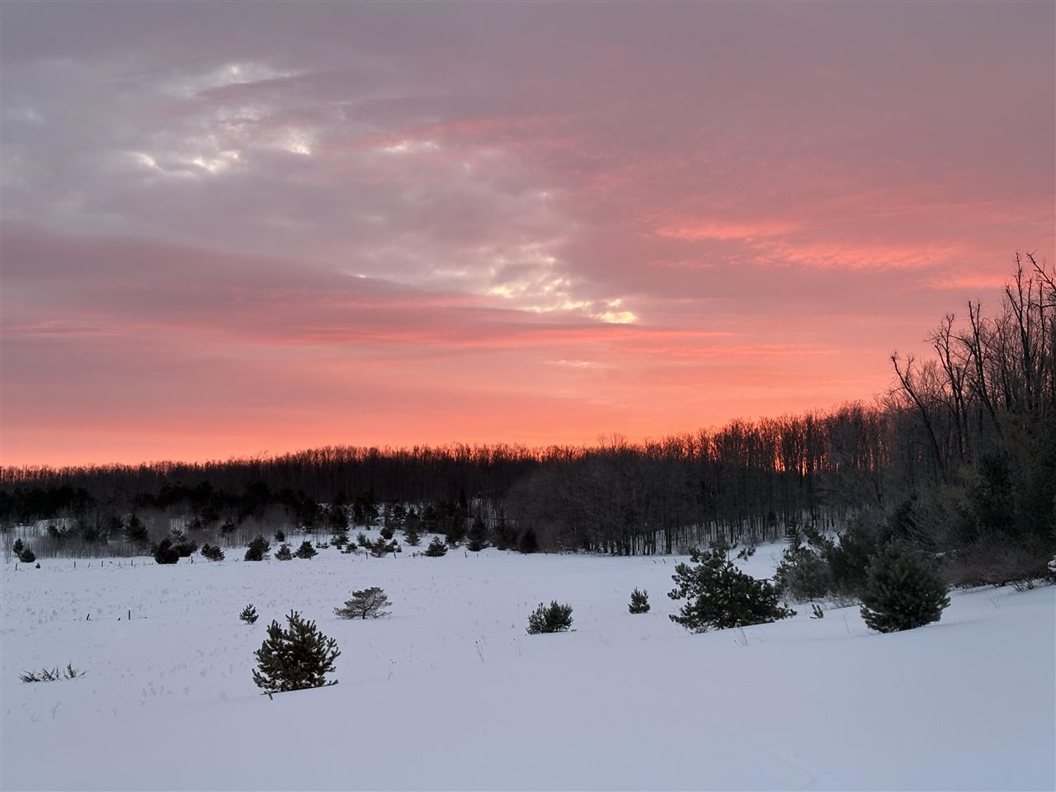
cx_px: 528
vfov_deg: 28.0
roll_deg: -0.4
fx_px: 1586
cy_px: 396
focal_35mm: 52
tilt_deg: +5.7
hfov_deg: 36.8
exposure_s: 1/60
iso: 64
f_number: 1.6
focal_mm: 5.96
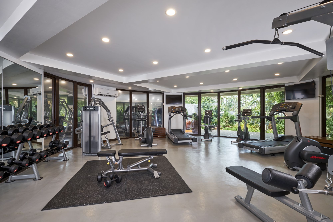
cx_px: 166
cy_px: 111
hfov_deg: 100.4
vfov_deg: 77.3
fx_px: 139
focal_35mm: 15
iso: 200
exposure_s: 1/1.59
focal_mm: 10
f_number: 9
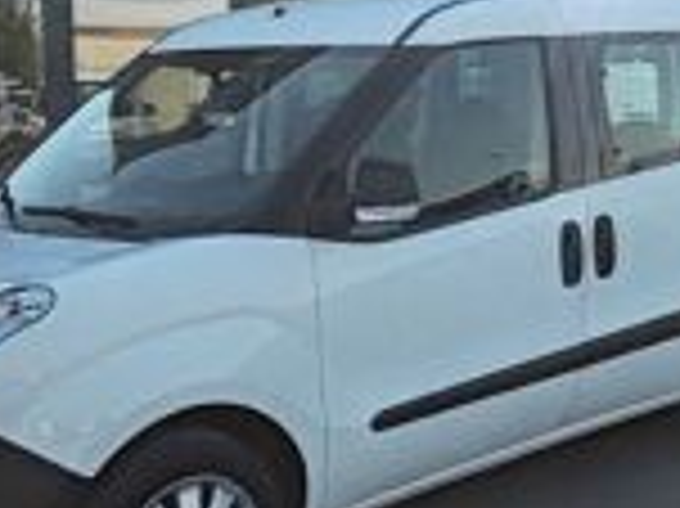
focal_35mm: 73
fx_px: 1433
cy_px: 49
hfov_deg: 25.9
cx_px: 599
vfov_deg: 19.8
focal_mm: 1.96
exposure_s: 1/3300
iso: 50
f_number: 2.2
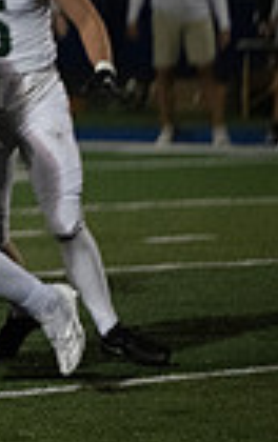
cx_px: -622
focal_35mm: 675
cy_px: 90
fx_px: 8149
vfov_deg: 3.1
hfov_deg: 1.9
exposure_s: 1/1600
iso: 5000
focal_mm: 160
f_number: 2.8
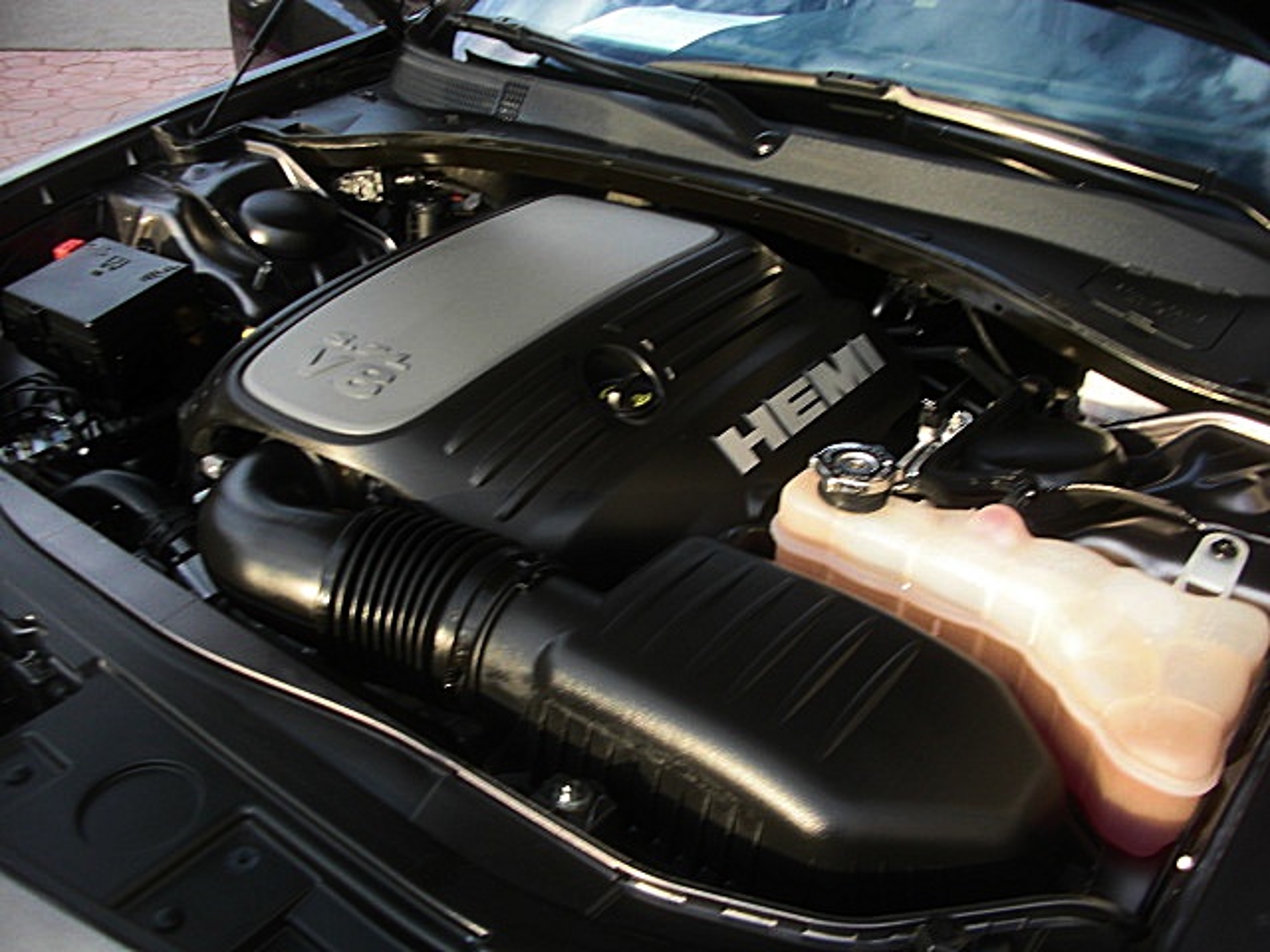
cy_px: 476
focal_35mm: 36
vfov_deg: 39.7
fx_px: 1321
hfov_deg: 51.4
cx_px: 635
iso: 50
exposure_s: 1/100
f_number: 2.8
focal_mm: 6.3
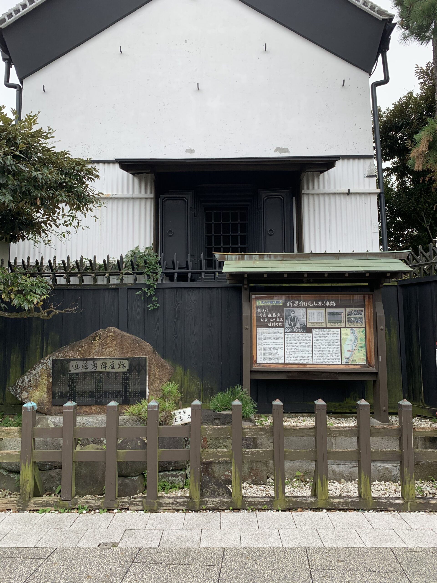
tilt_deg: +7.4
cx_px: 218
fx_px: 438
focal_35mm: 26
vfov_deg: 67.3
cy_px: 292
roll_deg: +0.8
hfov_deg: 53.1
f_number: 1.8
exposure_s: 1/279
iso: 25
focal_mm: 4.25
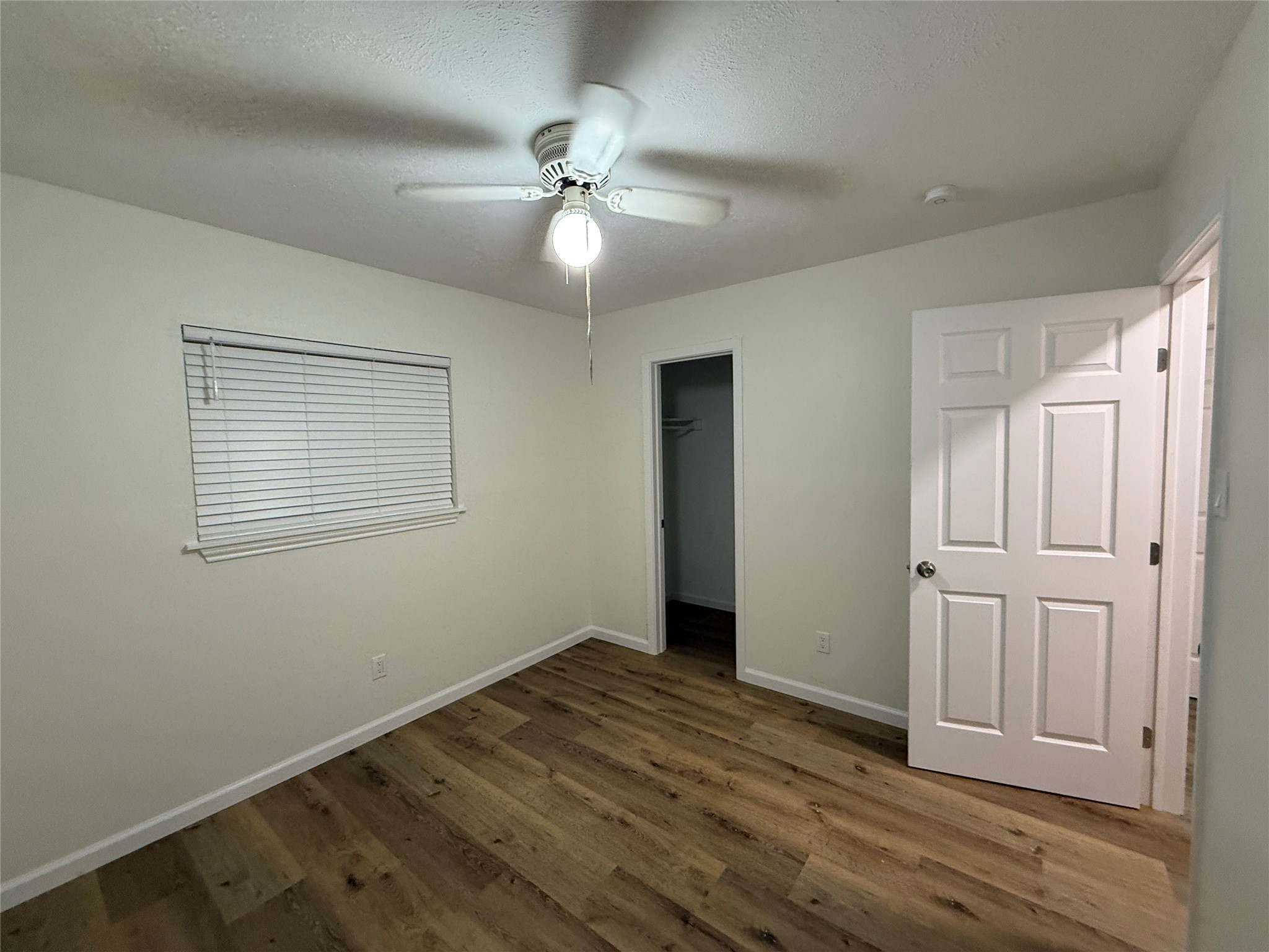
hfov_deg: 102.1
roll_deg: +1.2
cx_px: 634
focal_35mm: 14
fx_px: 513
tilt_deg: -2.6
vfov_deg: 85.7
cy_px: 476
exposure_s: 1/60
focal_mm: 2.22
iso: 320
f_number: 2.2
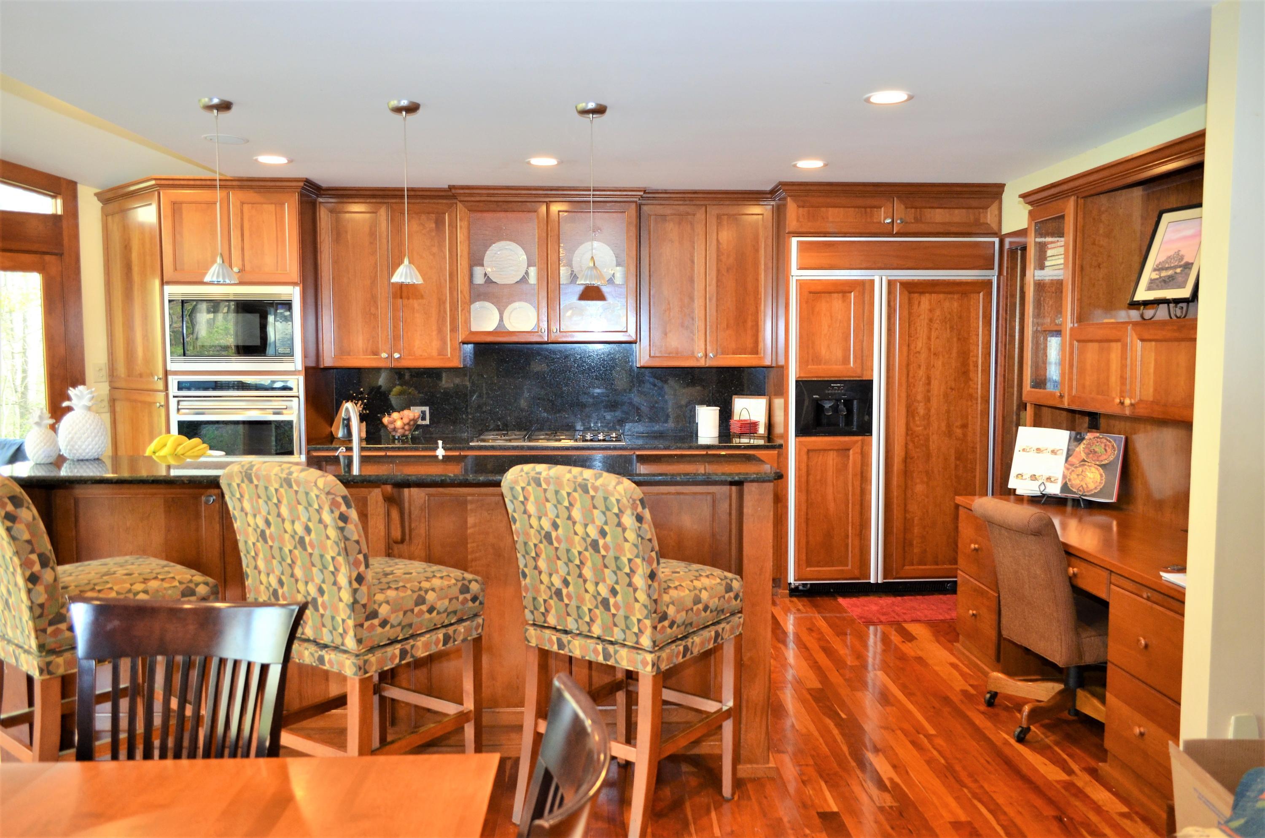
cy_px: 419
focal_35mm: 27
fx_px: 947
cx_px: 632
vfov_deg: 47.7
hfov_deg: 67.5
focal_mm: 18
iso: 800
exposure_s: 1/45
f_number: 3.5
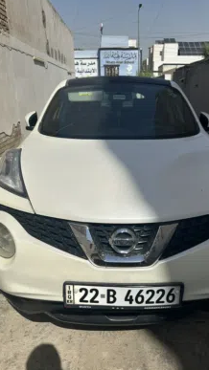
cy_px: 184
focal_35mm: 27
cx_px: 115
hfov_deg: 42.9
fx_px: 266
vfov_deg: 69.8
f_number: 1.78
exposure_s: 1/9709
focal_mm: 6.86
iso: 80
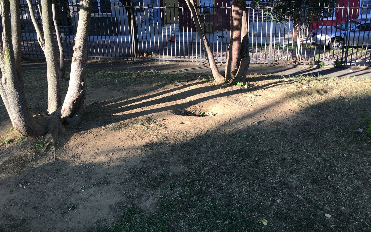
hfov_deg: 61.2
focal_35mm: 31
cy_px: 98
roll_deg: +1.6
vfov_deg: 40.5
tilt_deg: -15.2
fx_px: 313
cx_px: 187
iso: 25
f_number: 2.2
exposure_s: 1/201
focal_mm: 4.15
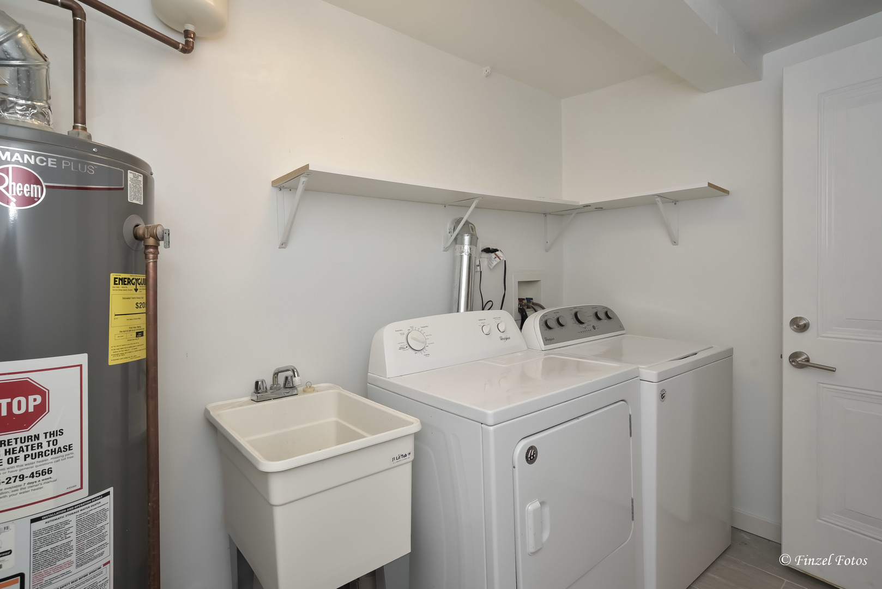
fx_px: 441
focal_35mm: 18
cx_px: 441
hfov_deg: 90.0
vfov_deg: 67.4
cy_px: 294
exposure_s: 1/60
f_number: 8
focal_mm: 18
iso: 400
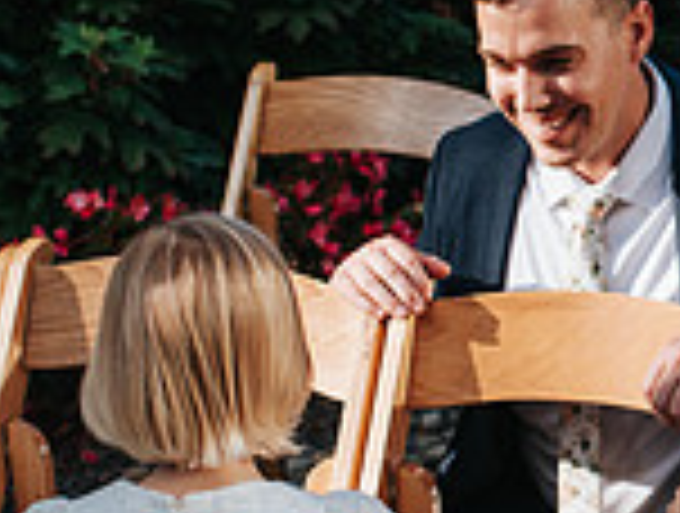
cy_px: 277
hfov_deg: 14.6
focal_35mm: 129
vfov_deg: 11.5
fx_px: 2540
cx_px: 869
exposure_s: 1/1250
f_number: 4
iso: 450
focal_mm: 35
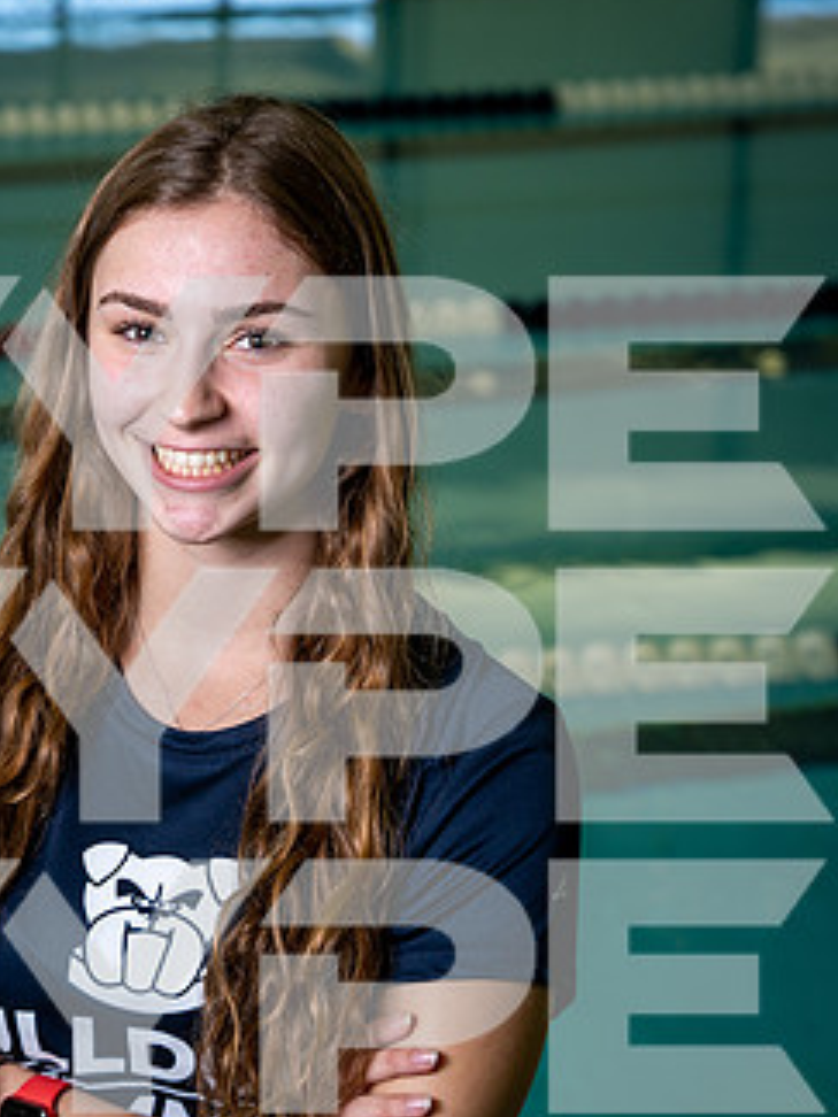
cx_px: 141
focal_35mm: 132
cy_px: 696
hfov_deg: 11.2
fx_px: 4261
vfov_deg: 14.9
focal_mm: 66
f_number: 4.5
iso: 200
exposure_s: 1/250
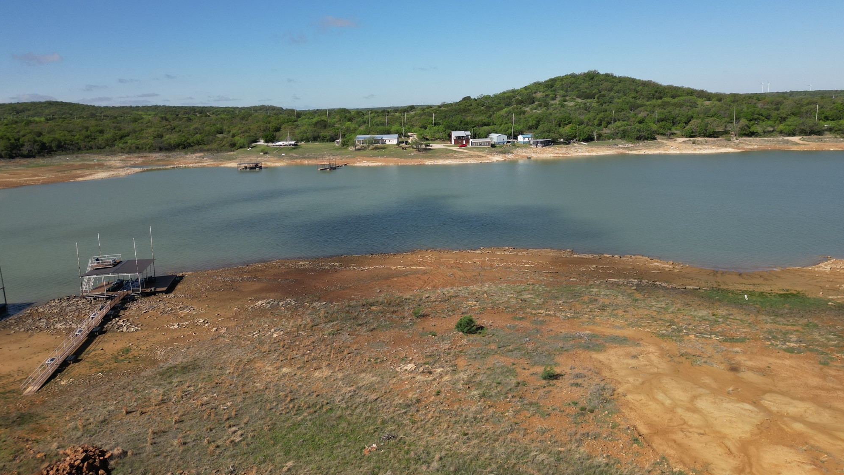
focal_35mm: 27
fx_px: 604
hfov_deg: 69.9
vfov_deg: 42.8
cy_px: 211
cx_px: 428
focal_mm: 6.72
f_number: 1.7
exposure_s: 1/90
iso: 100
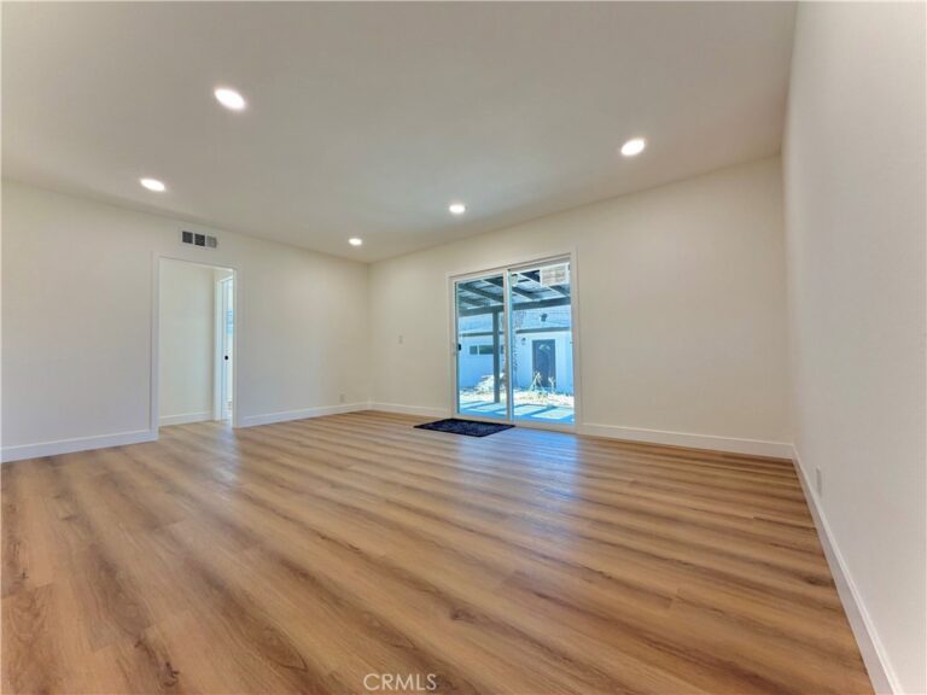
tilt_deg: +1.1
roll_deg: +0.6
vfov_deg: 85.7
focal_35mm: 14
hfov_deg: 102.1
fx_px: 375
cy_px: 348
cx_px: 464
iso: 125
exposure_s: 1/120
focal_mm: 2.22
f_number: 2.2
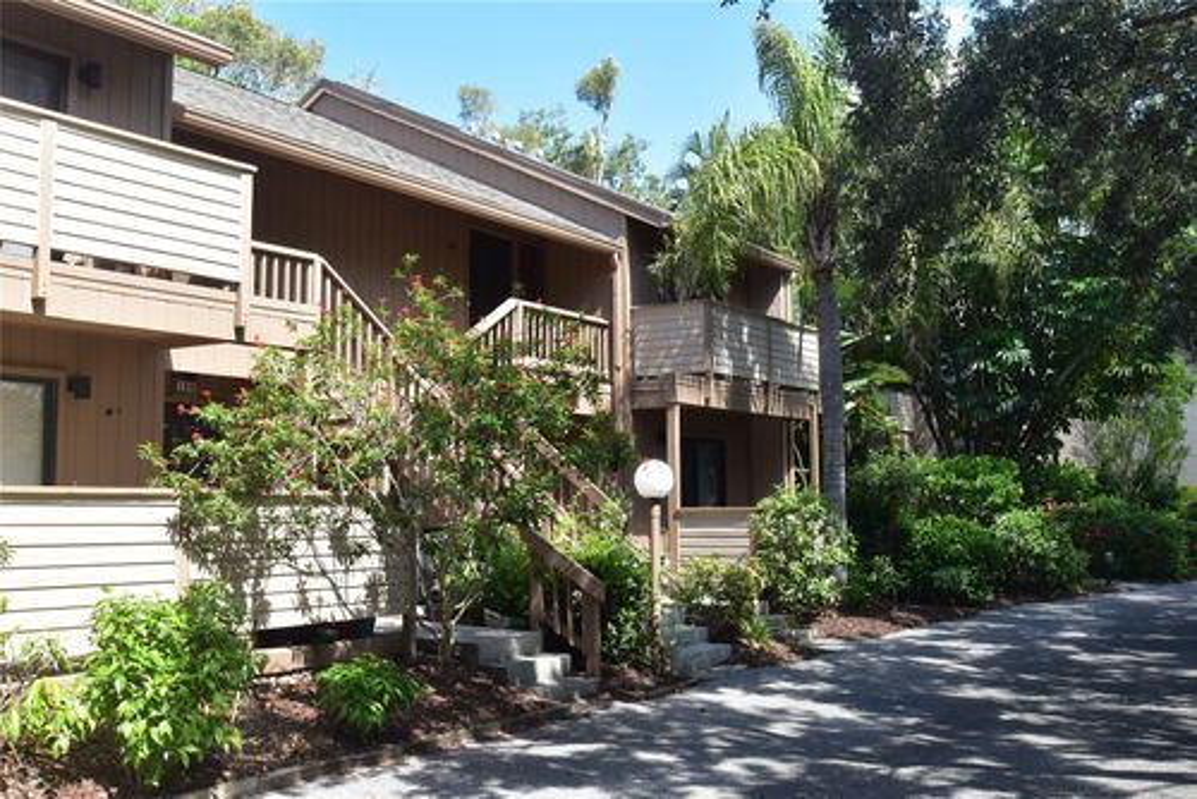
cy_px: 400
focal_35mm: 36
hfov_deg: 53.1
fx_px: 1198
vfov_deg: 36.9
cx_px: 598
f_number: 10
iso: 400
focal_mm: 24
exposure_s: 1/320
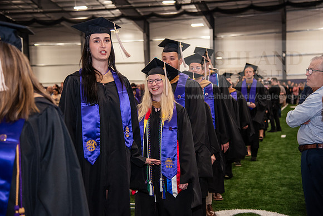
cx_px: 162
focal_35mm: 58
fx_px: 520
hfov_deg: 34.5
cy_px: 108
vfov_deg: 23.4
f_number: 4
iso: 1000
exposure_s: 1/125
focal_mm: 58
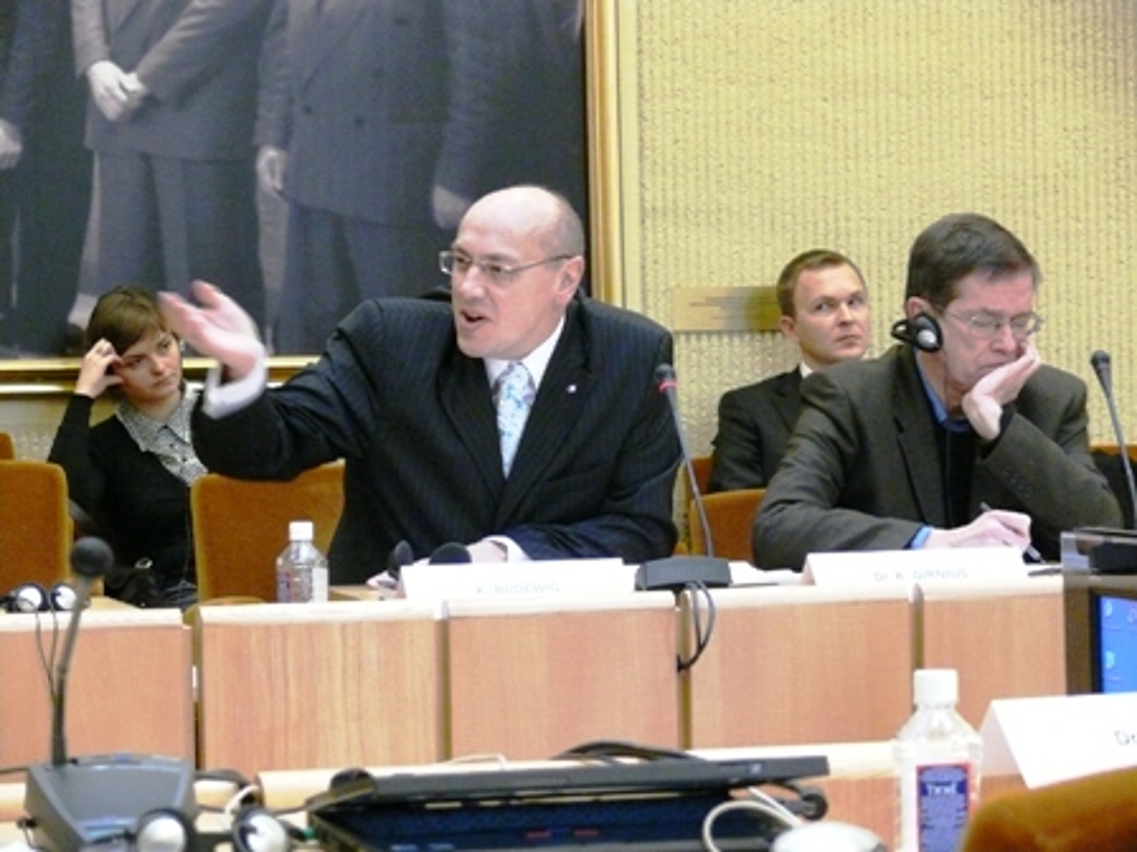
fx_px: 4303
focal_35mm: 131
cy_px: 426
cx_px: 568
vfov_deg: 11.3
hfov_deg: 15.1
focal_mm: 27.7
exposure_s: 1/60
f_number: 3.6
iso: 800
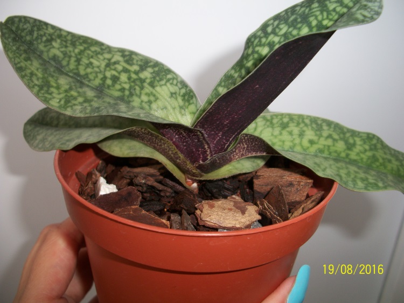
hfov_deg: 52.6
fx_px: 409
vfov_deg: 40.7
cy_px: 152
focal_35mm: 35
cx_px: 202
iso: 80
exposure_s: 1/30
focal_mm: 6.3
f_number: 3.1
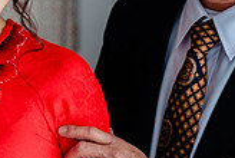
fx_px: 935
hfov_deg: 14.0
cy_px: 100
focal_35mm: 143
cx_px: -36
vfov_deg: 9.6
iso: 250
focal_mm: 36
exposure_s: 1/320
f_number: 3.2
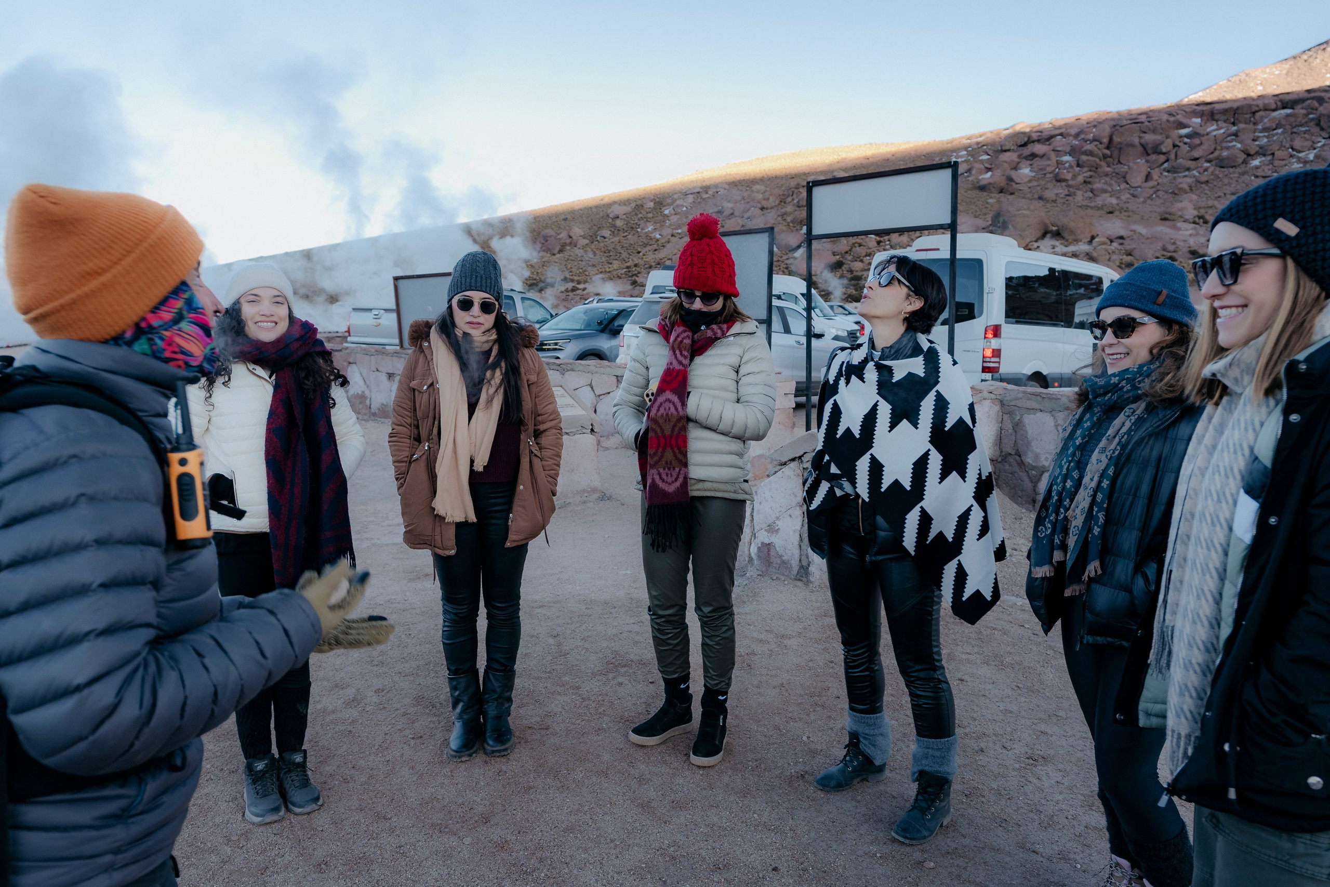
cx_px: 665
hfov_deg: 69.4
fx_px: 961
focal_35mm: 26
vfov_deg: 49.6
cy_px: 444
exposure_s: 1/80
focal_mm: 26
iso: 200
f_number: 4.5
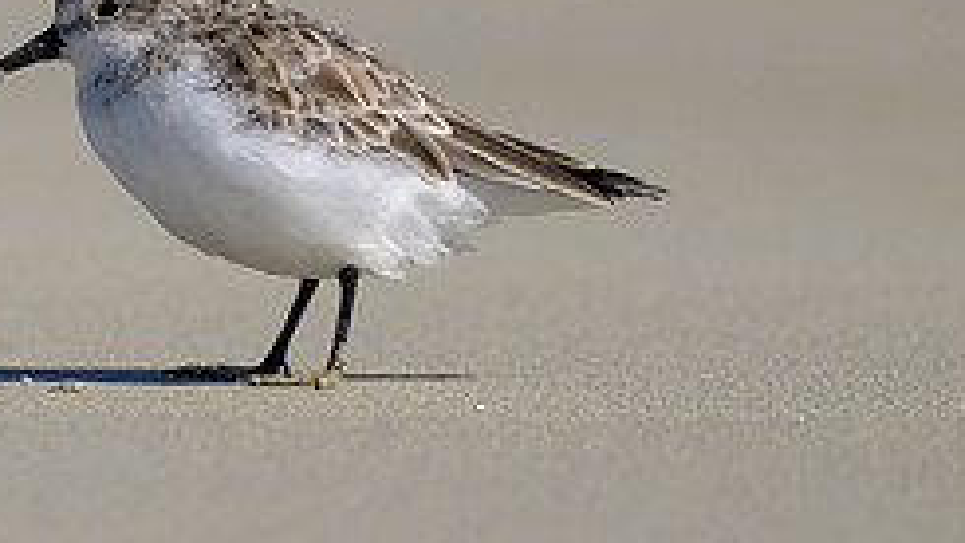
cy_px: -302
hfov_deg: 0.8
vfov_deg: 0.4
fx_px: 72130
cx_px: -553
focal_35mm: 2818
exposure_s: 1/3200
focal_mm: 560
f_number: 4
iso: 110
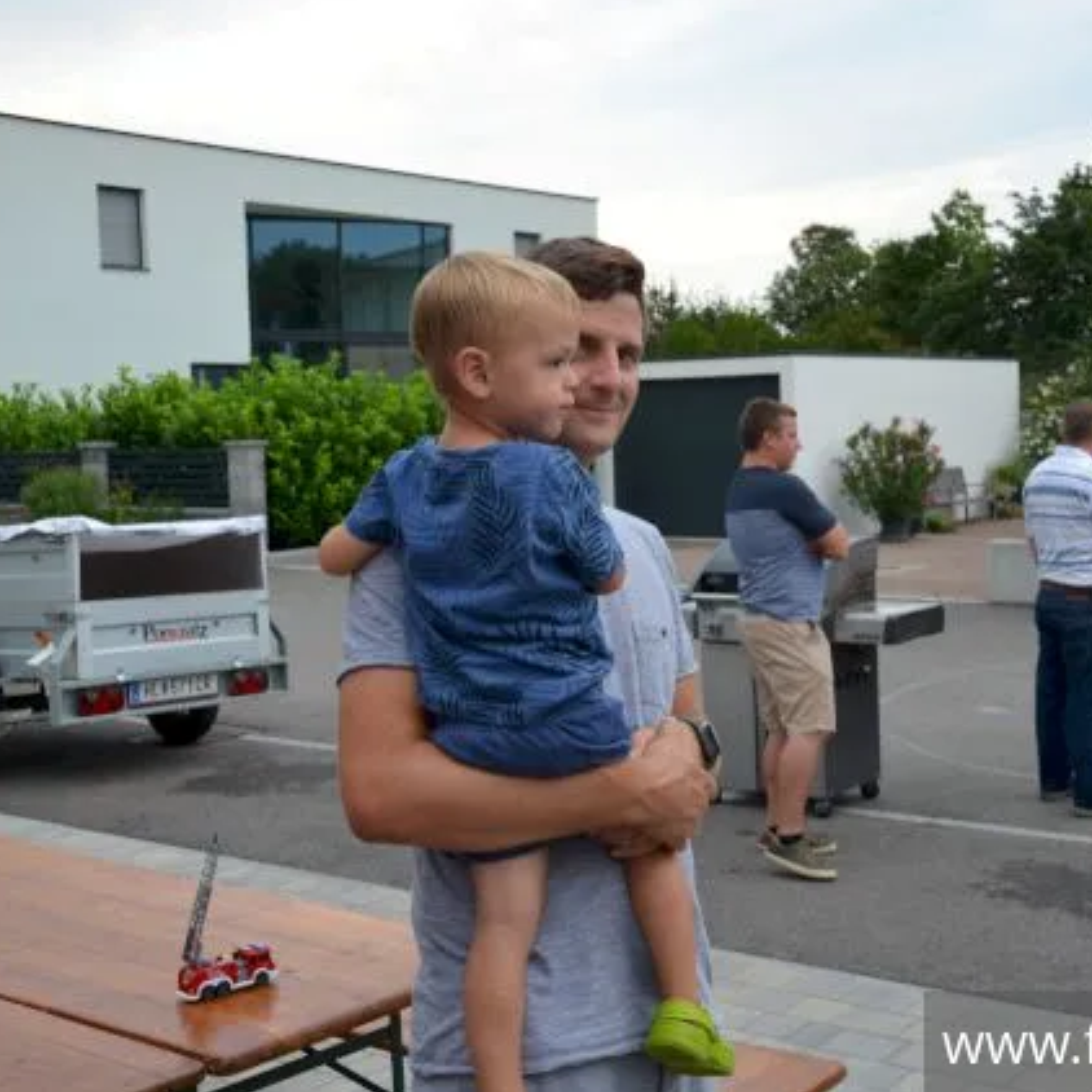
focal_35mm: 47
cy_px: 546
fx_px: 1677
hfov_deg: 35.8
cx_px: 706
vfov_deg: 36.1
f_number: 5.6
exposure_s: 1/125
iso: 360
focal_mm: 24
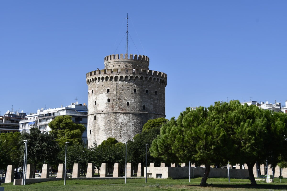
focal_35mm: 75
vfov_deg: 18.2
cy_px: 96
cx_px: 144
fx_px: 598
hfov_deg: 27.0
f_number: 8
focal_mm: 50
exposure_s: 1/250
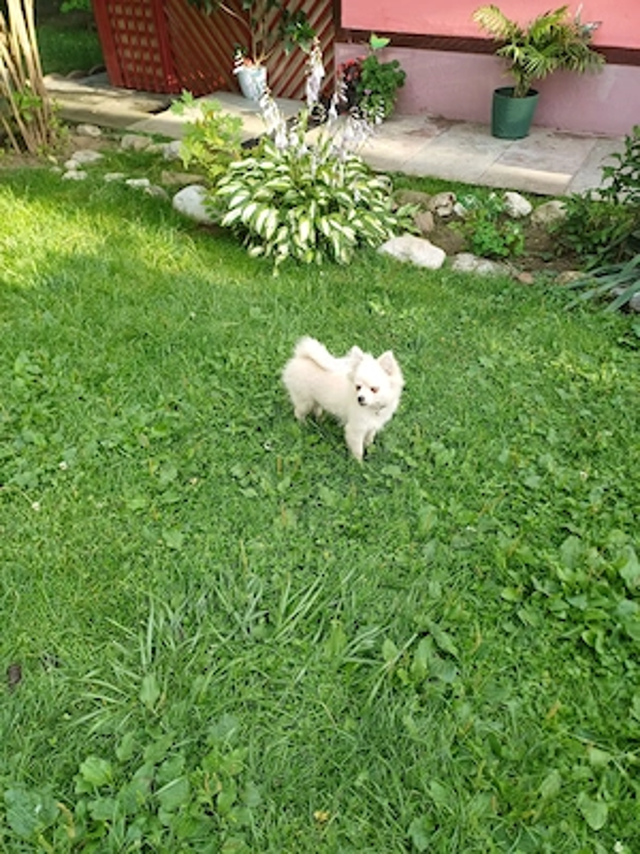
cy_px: 427
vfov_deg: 69.4
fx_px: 616
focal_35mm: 25
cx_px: 320
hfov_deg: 54.9
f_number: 1.8
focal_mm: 4.65
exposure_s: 1/101
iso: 50
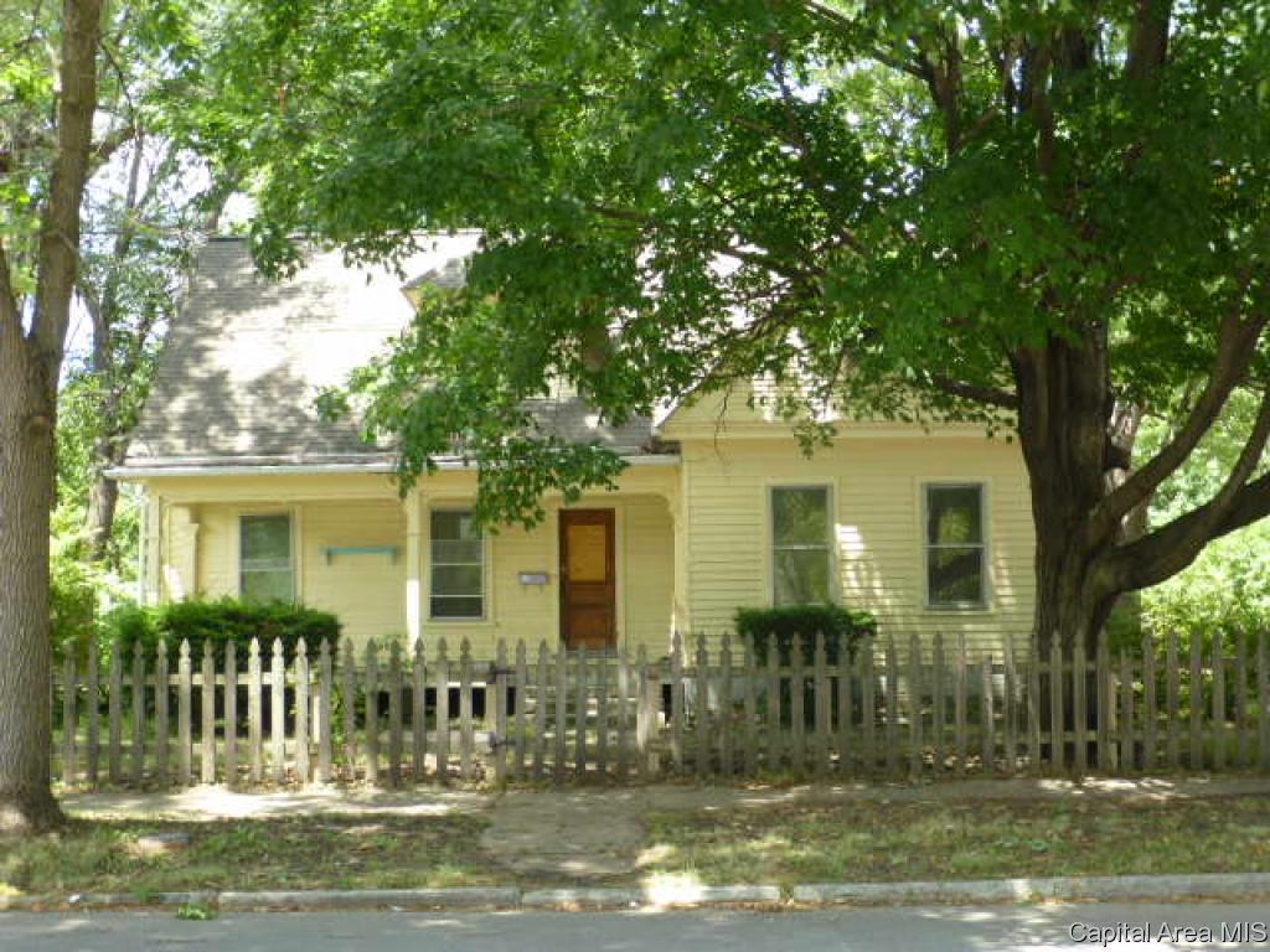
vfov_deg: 32.9
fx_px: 1614
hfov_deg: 42.9
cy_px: 476
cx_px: 635
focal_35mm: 44
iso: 100
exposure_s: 1/80
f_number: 4.1
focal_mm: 7.9
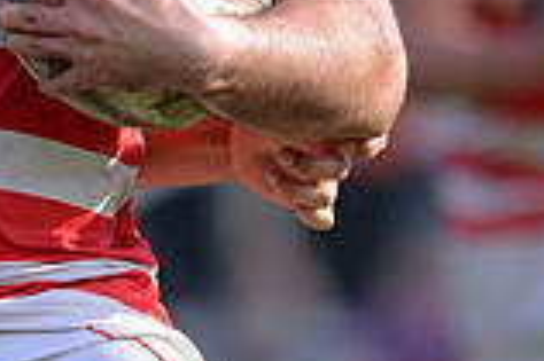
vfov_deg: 0.9
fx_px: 23277
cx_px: -172
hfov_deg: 1.3
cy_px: -160
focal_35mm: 1542
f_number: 4
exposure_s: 1/1600
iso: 560
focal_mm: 420
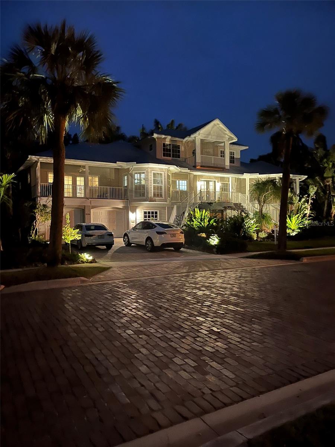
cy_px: 224
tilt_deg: -0.7
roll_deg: +0.3
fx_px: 335
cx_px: 168
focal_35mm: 26
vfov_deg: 67.3
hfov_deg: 53.1
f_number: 1.6
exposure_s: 1/9
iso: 1000
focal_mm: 5.1
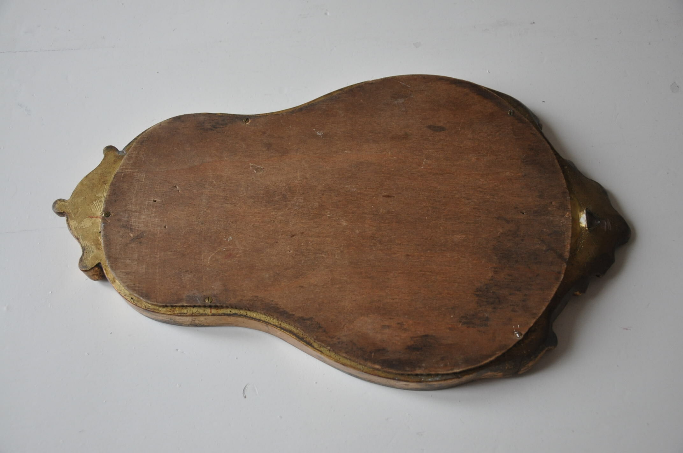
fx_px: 739
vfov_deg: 34.1
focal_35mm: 39
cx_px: 342
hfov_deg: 49.6
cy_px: 226
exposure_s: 1/40
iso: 800
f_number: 4
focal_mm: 26
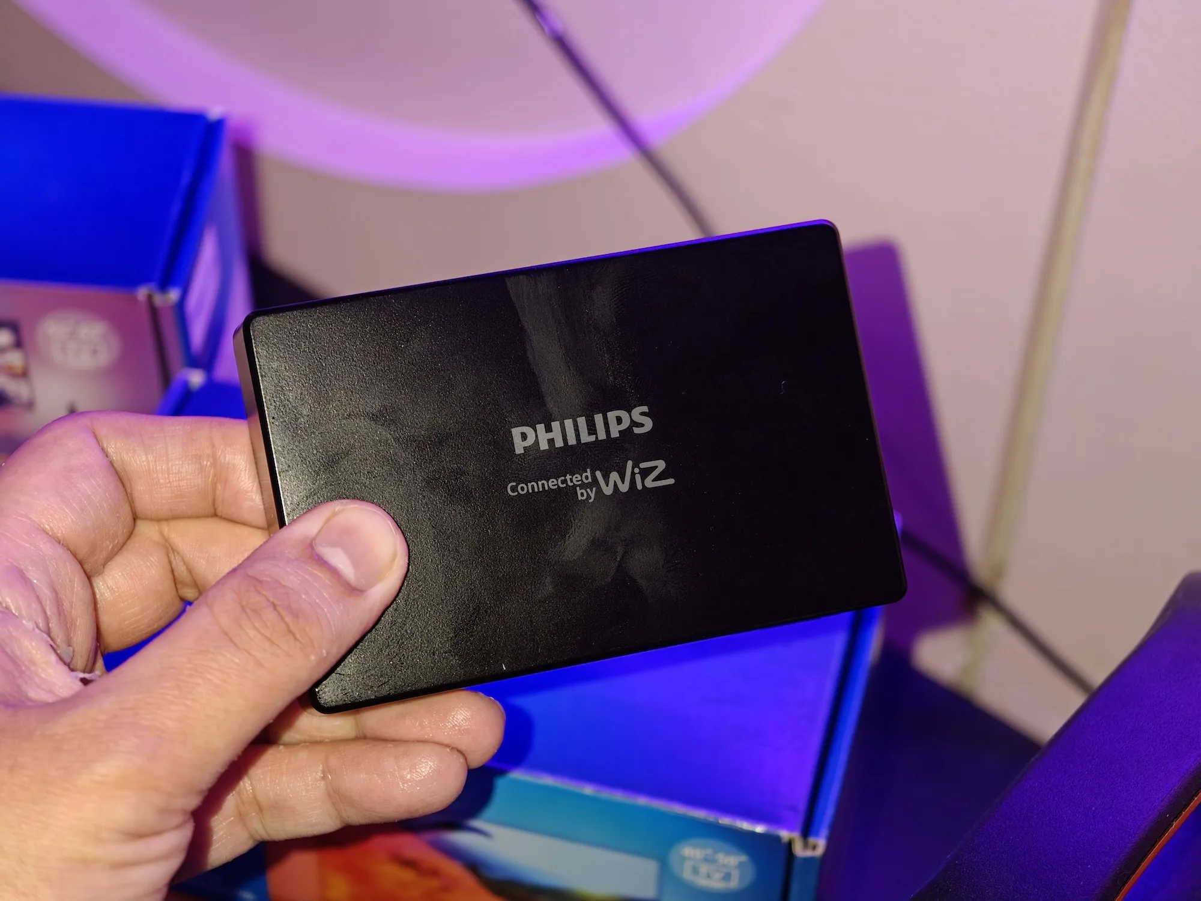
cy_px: 450
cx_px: 600
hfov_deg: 27.8
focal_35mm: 70
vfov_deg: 21.0
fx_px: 2429
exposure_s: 1/35
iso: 1000
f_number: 2.2
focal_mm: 20.1
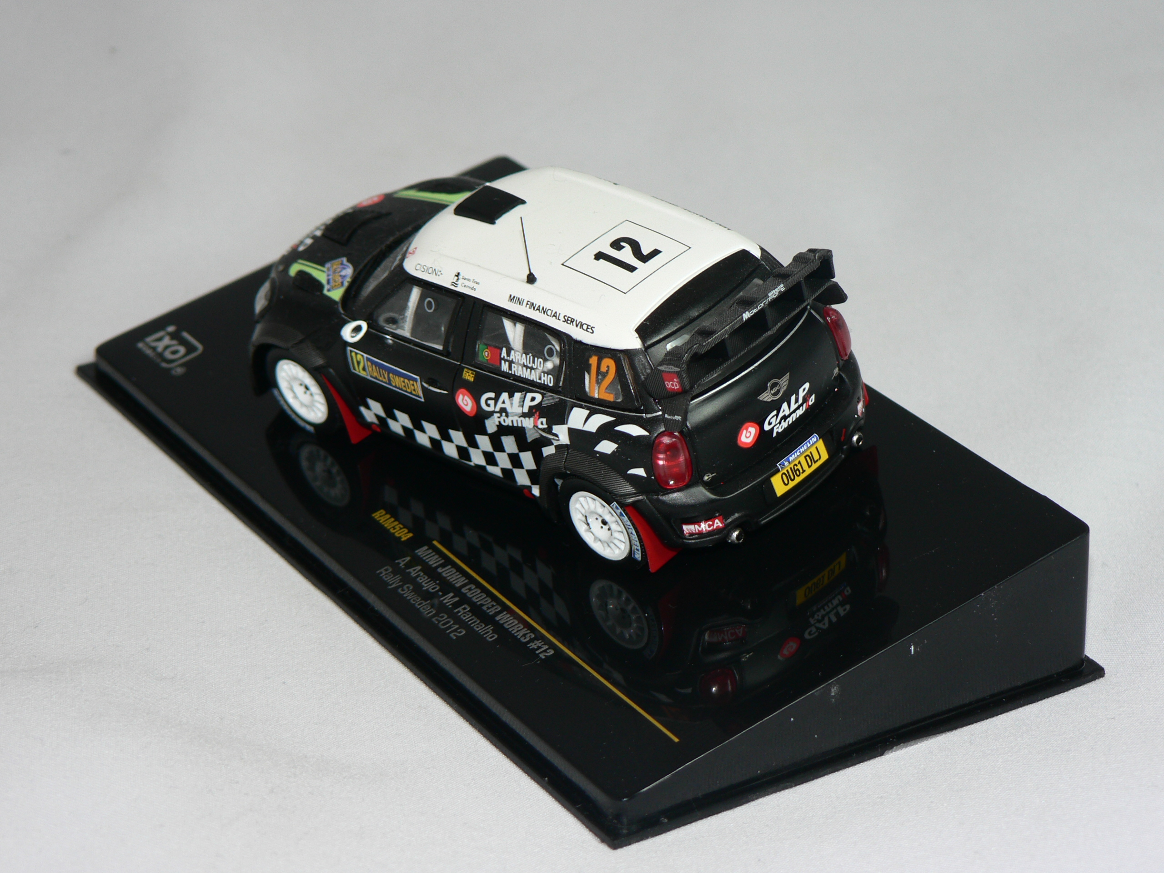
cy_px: 436
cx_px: 582
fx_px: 3430
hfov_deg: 19.3
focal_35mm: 102
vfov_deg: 14.5
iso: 80
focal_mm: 16.9
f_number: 3.2
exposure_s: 1/60
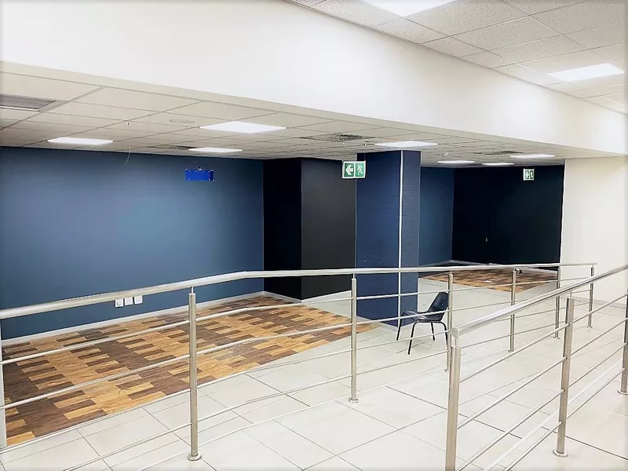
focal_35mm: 26
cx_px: 314
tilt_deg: -8.7
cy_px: 236
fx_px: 472
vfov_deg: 53.1
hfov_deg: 67.3
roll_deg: +0.1
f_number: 1.8
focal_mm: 4.25
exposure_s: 1/50
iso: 64
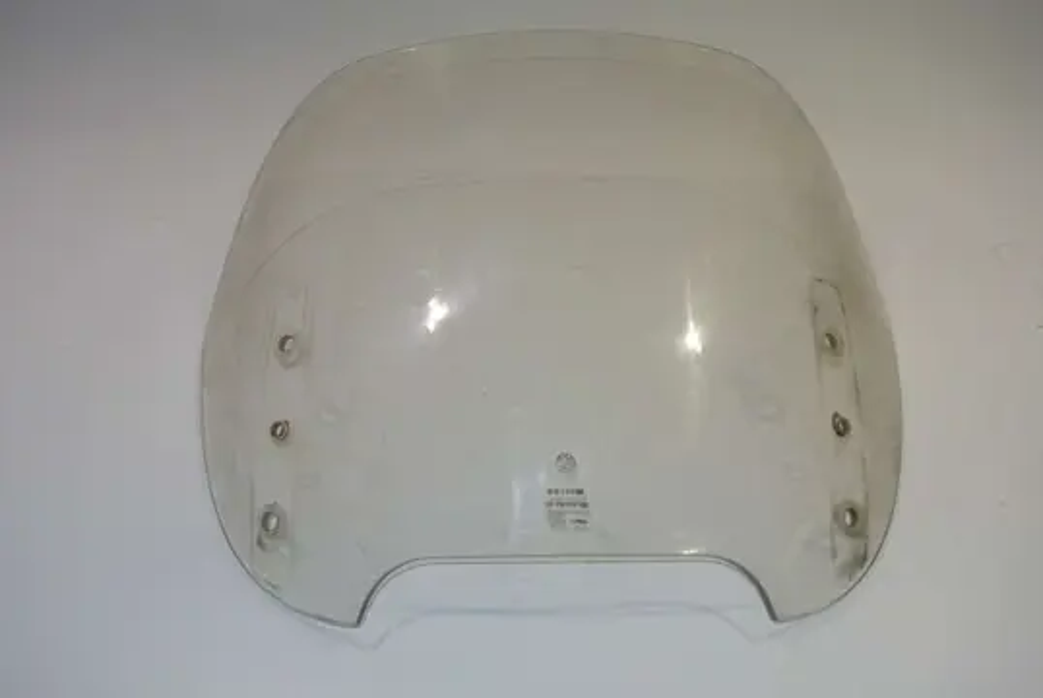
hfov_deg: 60.2
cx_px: 522
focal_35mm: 31
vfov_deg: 42.4
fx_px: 899
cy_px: 349
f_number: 5
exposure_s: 1/60
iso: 200
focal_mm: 11.8
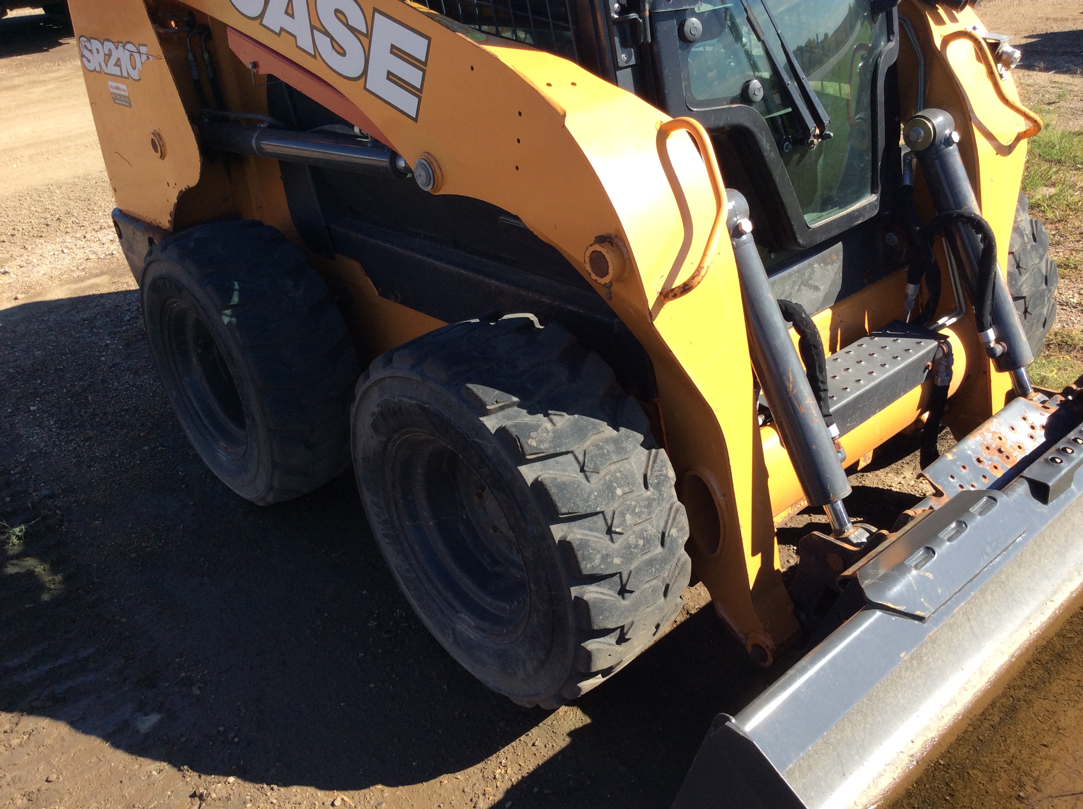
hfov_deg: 56.9
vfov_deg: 44.1
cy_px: 404
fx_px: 1000
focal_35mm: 32
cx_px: 542
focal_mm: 3.3
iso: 32
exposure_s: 1/657
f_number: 2.4
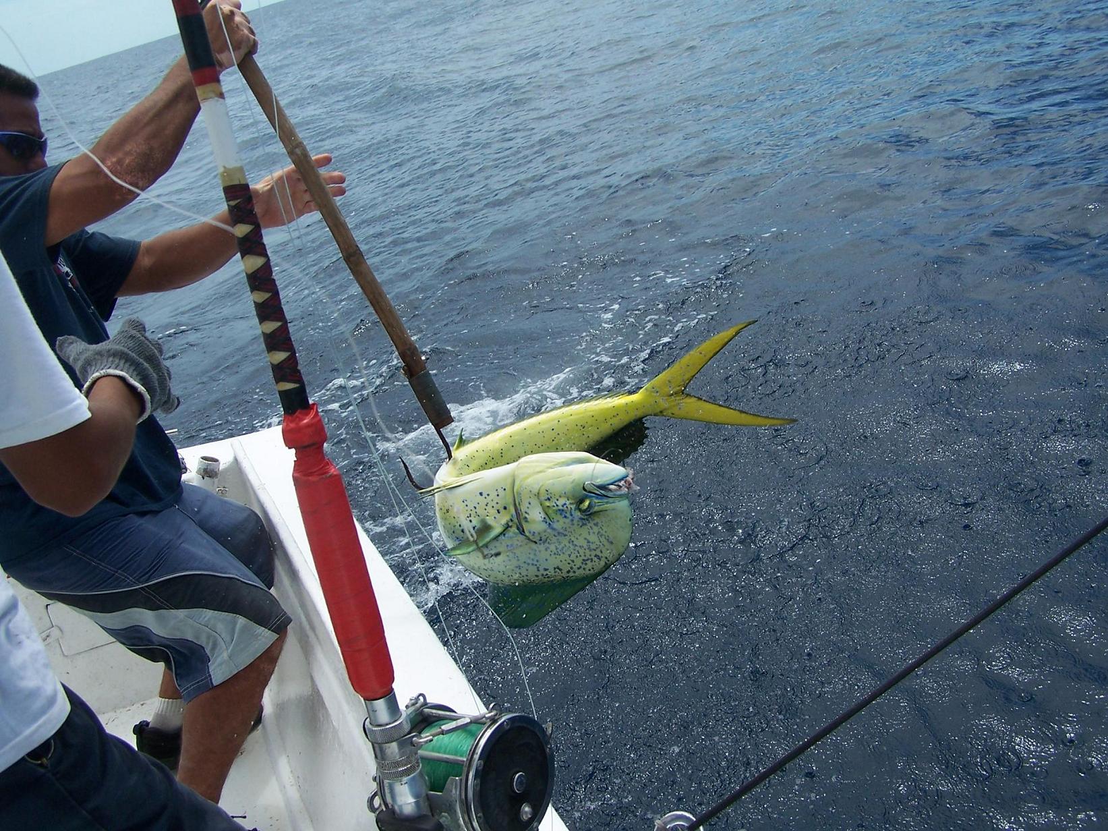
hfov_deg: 49.0
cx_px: 554
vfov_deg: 37.7
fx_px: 1216
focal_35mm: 38
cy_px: 416
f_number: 4
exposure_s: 1/1000
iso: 80
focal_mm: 6.3
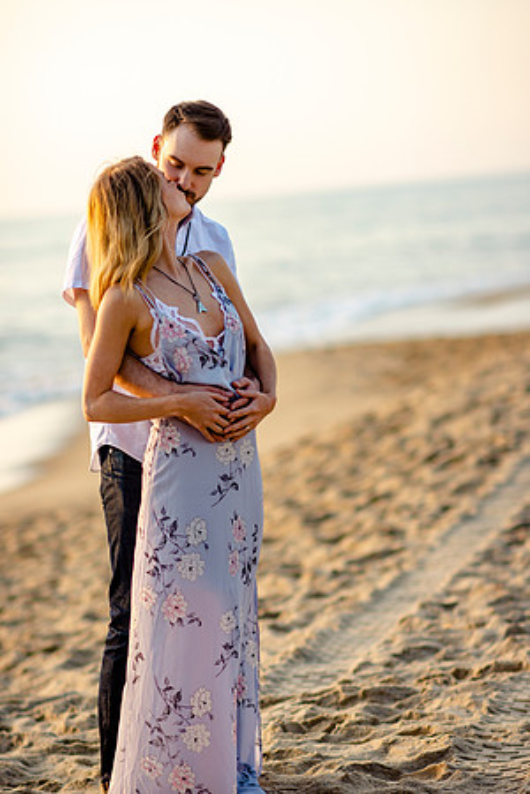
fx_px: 2815
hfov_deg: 10.8
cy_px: 397
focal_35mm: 128
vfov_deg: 16.1
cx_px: 265
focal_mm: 85
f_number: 1.8
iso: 125
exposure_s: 1/2000
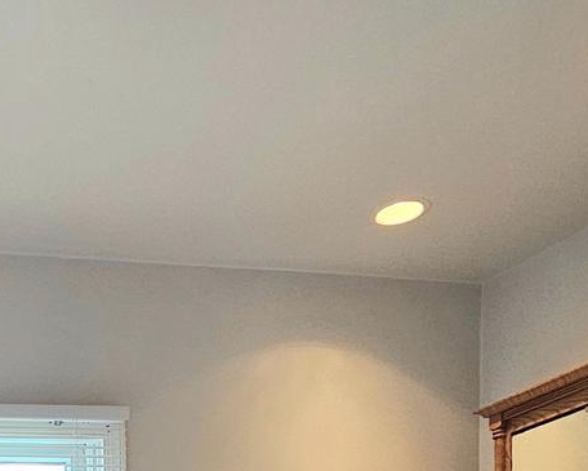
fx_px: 992
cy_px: 825
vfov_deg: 20.1
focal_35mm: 57
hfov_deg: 28.7
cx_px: -117
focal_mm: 2.2
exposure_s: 1/60.2
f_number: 2.2
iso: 100
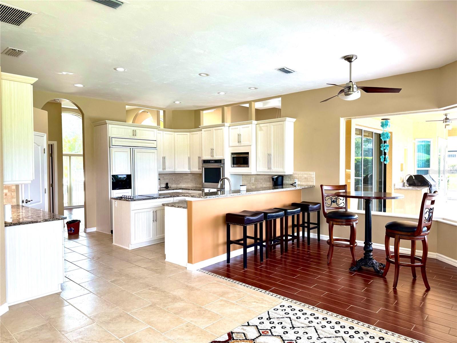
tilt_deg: -1.8
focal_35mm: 24
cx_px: 228
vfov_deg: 56.8
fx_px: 317
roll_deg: +1.3
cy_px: 172
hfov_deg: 71.6
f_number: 1.78
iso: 80
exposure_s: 1/120
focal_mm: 6.76
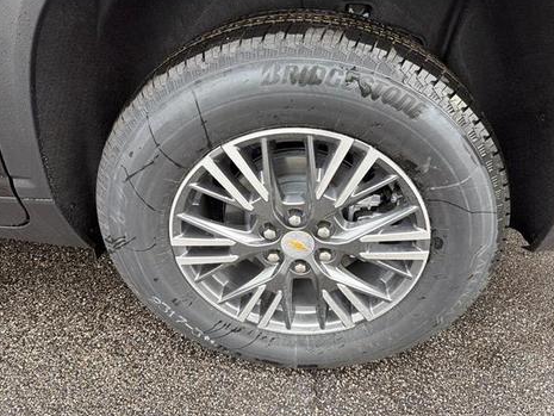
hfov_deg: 67.2
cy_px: 212
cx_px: 292
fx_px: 416
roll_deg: -2.7
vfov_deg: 53.1
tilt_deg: -33.8
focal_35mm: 26
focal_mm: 6.76
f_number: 1.78
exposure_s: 1/121
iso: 160
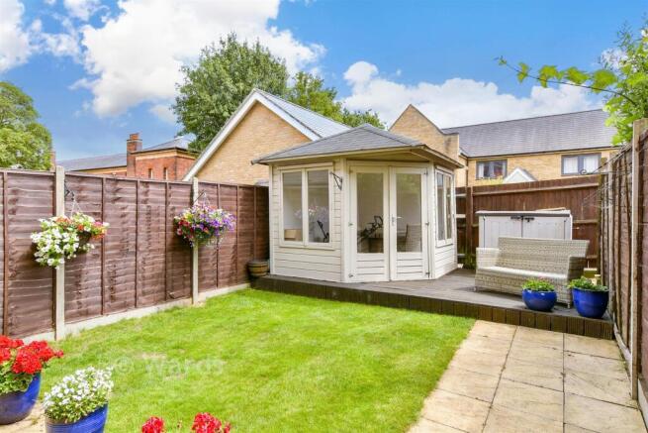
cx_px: 324
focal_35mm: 15
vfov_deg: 77.4
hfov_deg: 100.4
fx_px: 270
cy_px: 216
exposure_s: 1/160
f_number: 8
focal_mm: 10
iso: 160
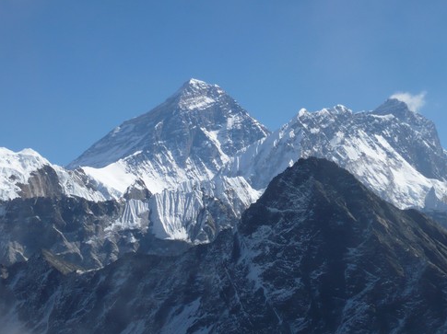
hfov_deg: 15.2
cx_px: 245
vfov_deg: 11.4
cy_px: 162
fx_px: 1677
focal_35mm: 130
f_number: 14
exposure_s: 1/160
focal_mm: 17.4
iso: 100
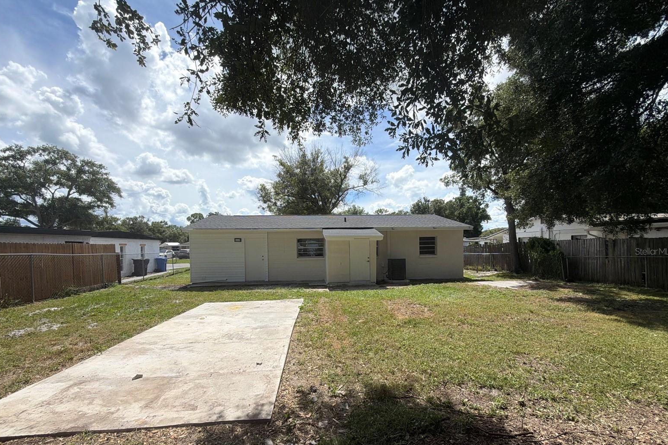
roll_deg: +1.1
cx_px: 332
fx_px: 278
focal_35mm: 15
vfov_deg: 77.0
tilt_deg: -1.1
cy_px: 251
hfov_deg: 100.4
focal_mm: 2.22
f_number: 2.2
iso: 20
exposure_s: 1/1285
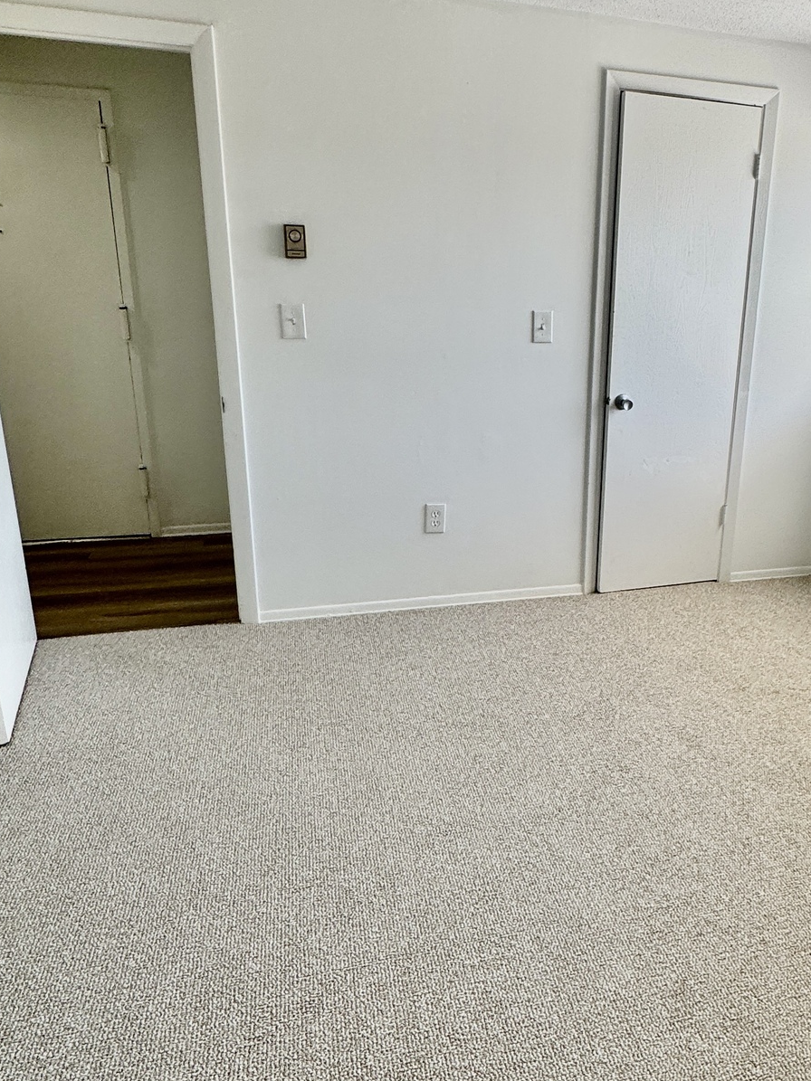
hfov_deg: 50.1
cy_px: 526
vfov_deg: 65.3
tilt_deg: -18.2
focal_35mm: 27
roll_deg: -1.7
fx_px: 844
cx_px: 566
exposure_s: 1/120
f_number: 2.2
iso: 40
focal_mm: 2.22
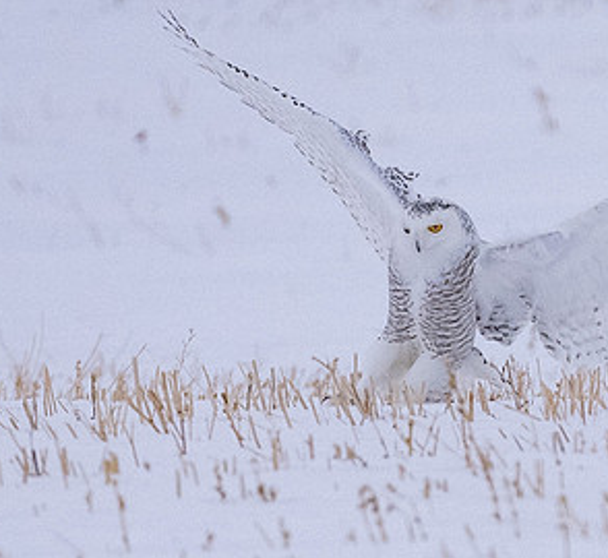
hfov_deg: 1.0
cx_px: 835
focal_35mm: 1848
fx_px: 35256
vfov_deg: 0.9
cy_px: 752
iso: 2800
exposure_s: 1/2000
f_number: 5.3
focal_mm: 300
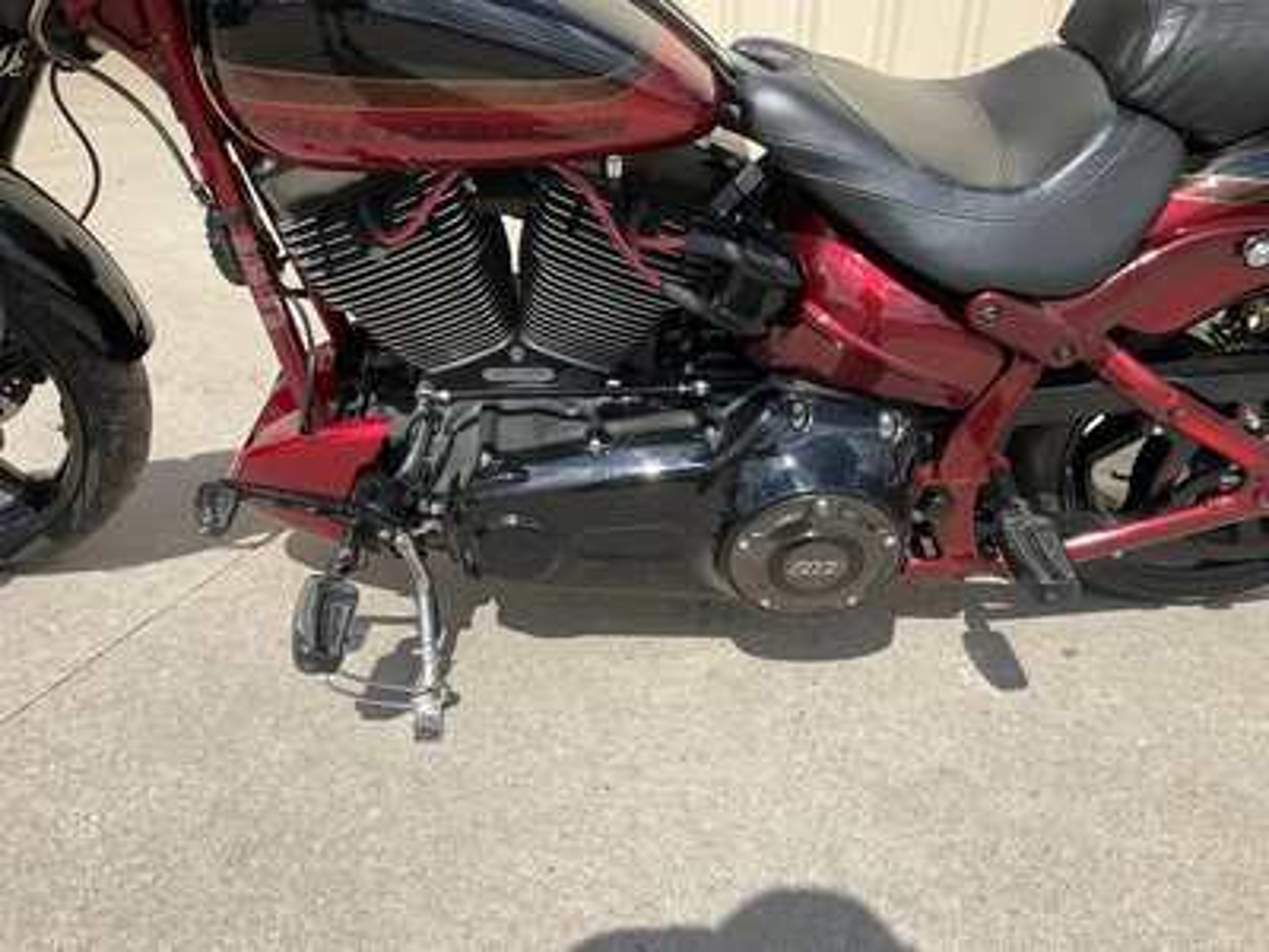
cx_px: 634
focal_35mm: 29
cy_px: 476
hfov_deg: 61.7
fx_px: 1063
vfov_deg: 48.2
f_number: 1.8
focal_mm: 3
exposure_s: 1/1912
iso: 25
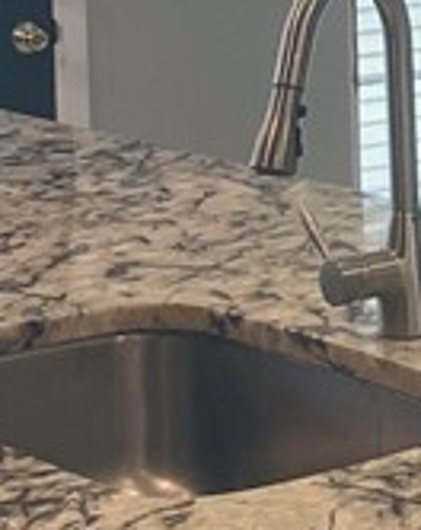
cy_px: -70
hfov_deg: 9.1
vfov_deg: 12.1
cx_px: 880
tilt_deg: -3.9
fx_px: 2454
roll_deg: +0.5
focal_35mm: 157
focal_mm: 4.2
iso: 64
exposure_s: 1/60
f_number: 1.6
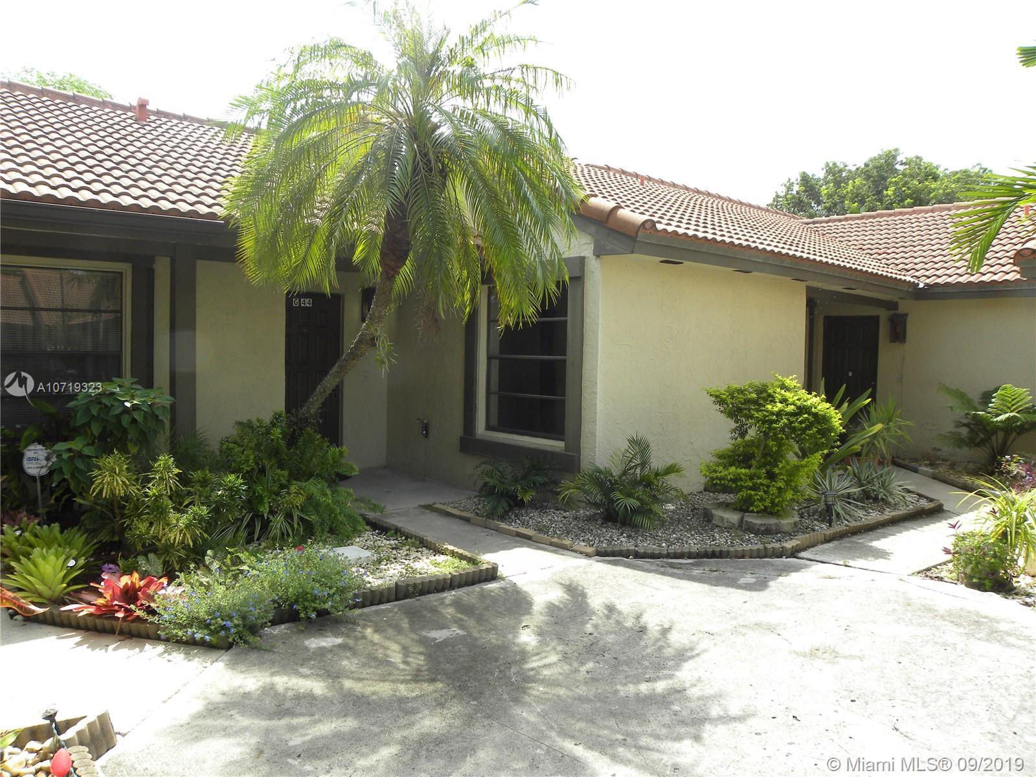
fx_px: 778
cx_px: 518
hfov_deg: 67.3
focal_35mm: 26
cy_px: 388
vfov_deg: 53.1
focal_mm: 4.6
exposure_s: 1/164
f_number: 4.5
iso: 64
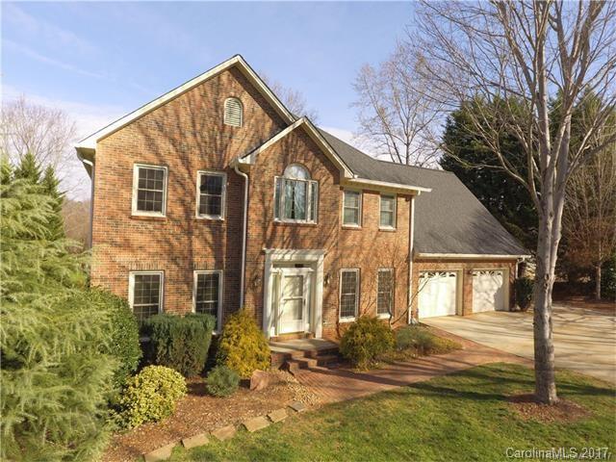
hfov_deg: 81.7
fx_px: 356
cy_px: 231
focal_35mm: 20
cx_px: 308
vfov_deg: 66.0
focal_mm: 3.61
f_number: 2.8
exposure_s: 1/438
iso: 100
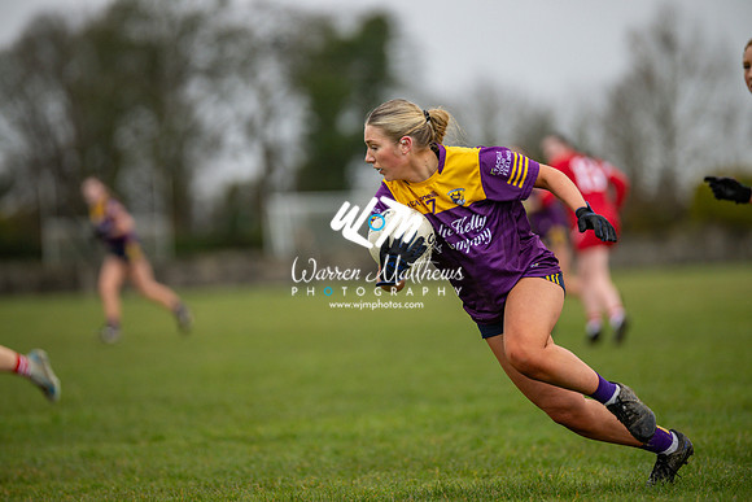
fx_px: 5641
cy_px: 251
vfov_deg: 5.1
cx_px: 376
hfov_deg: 7.6
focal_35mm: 270
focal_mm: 270
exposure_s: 1/1000
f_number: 2.8
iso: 560
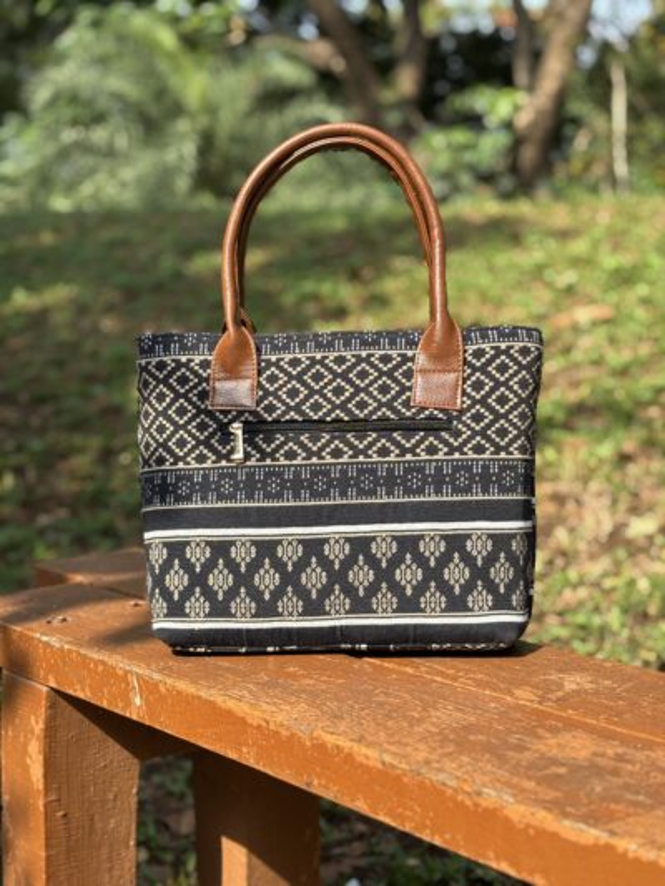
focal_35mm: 52
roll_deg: +1.5
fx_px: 1331
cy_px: 443
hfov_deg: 28.0
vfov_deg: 36.8
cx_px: 332
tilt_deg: -5.5
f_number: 1.6
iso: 32
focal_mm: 5.96
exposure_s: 1/818
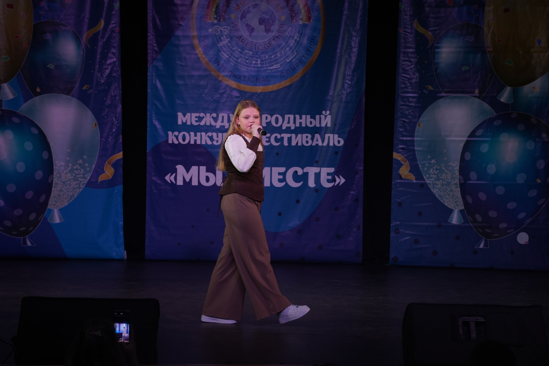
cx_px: 274
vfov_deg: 12.1
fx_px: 1723
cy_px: 183
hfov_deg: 18.1
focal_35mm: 113
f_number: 5.6
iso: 1600
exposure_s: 1/250
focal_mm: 113
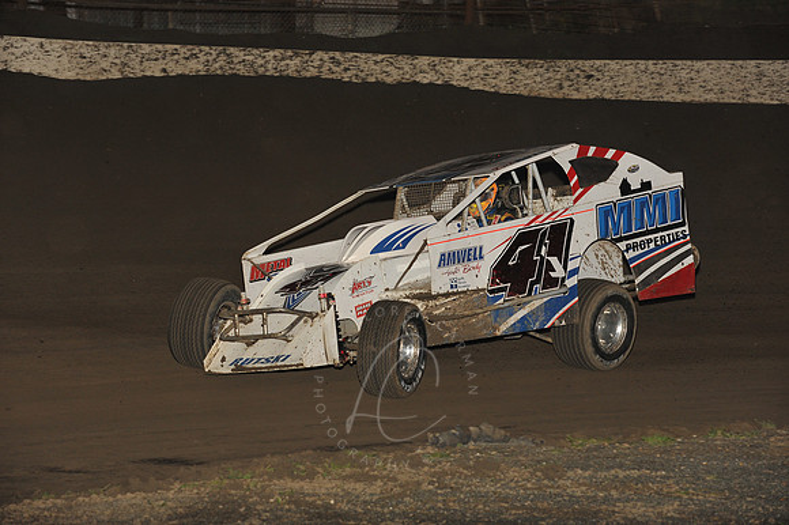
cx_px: 394
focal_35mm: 135
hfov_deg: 15.2
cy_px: 262
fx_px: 2957
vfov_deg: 10.1
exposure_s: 1/320
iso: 1000
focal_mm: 135
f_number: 7.1
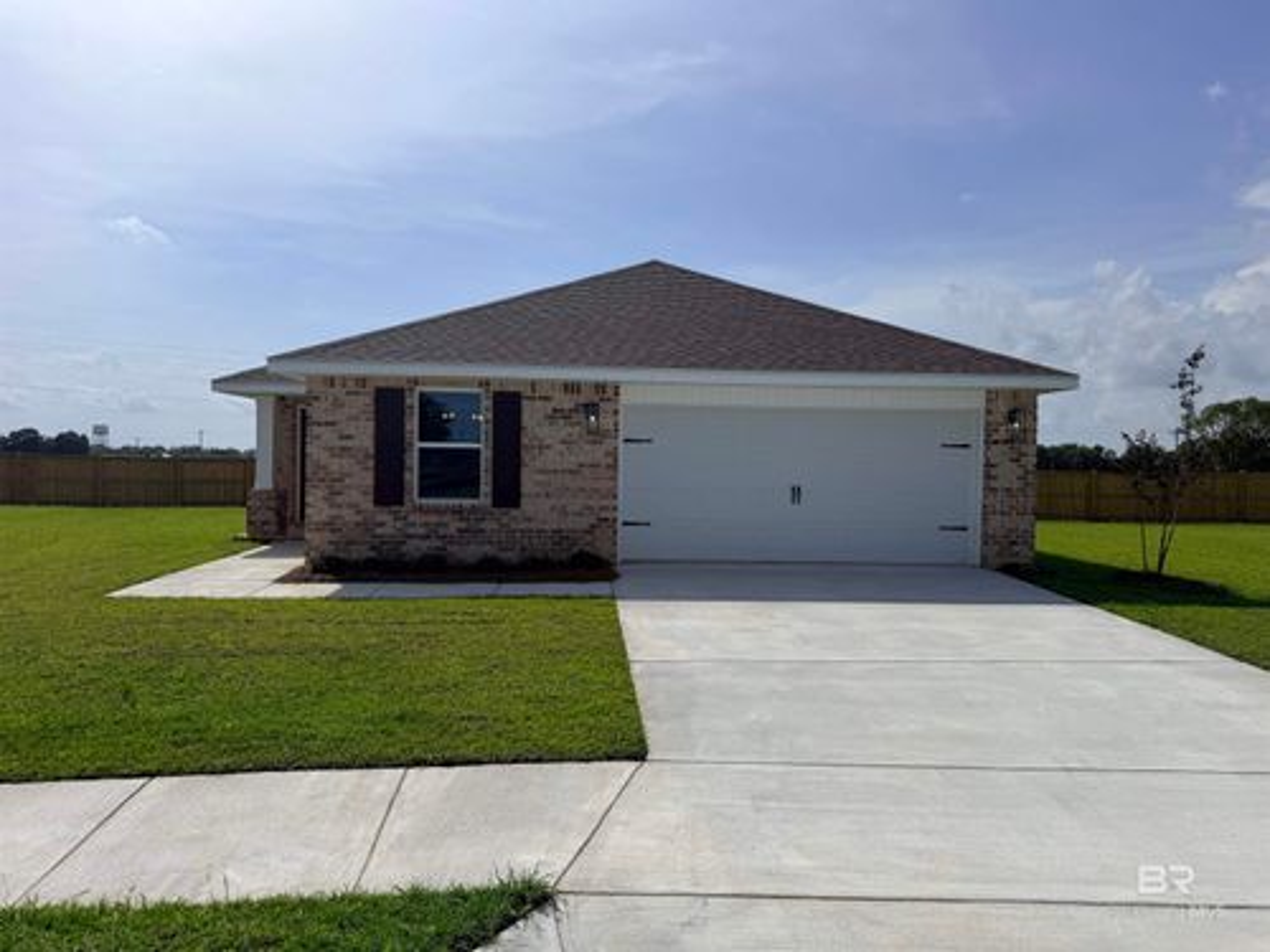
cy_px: 476
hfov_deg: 71.6
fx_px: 881
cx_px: 635
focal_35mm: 24
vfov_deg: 56.8
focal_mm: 6.76
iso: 80
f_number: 1.78
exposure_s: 1/14286
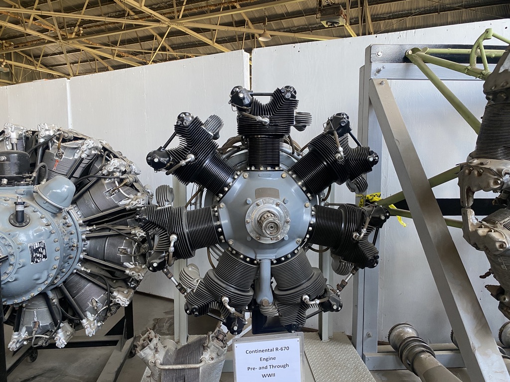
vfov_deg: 53.1
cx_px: 255
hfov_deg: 67.3
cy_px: 191
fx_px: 383
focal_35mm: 26
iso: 160
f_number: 1.8
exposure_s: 1/60
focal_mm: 4.25
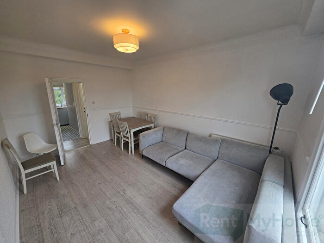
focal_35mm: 13
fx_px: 122
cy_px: 122
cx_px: 162
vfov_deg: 89.9
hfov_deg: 106.2
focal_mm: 2.2
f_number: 1.9
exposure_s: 1/100
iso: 80
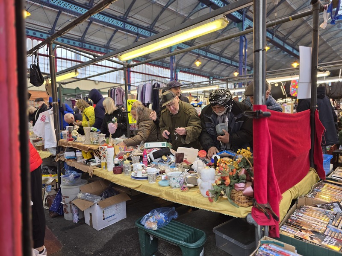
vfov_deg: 58.9
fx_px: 227
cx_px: 171
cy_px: 128
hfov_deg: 73.9
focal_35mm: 23
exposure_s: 1/100
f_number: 1.7
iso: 80
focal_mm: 6.3
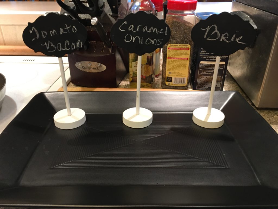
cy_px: 104
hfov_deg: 61.7
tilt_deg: -27.4
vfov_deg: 48.2
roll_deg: +1.0
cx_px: 139
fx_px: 233
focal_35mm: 29
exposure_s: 1/30
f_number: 2.2
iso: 125
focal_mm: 4.15
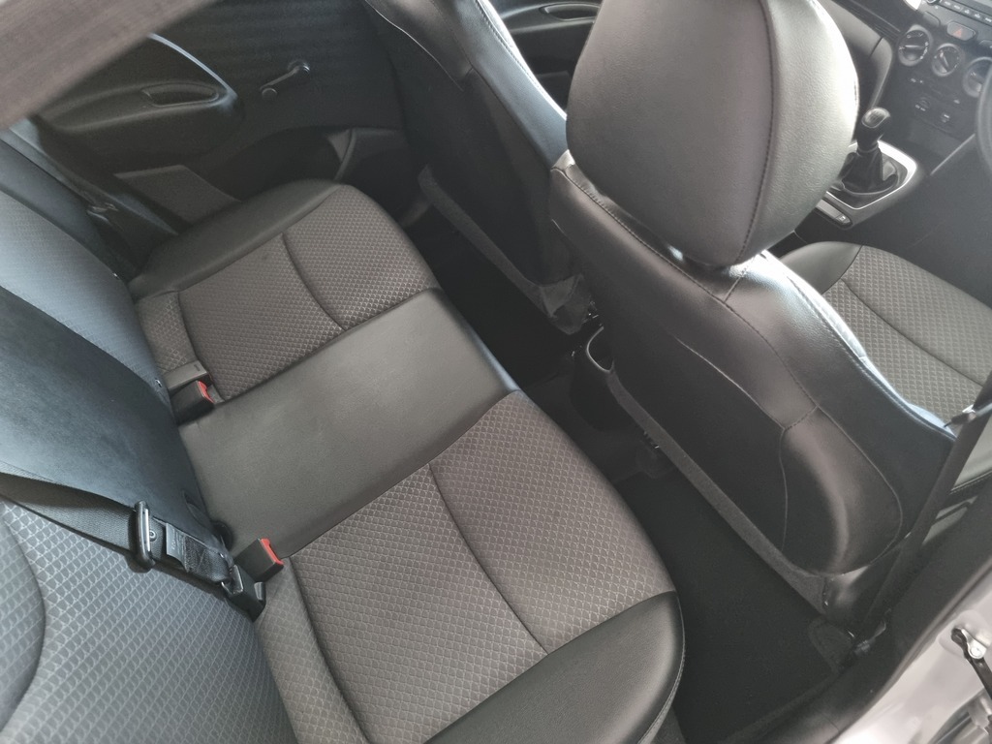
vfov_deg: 53.1
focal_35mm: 26
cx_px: 496
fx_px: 745
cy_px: 372
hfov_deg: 67.3
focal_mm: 5.4
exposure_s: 1/25
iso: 640
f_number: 1.8
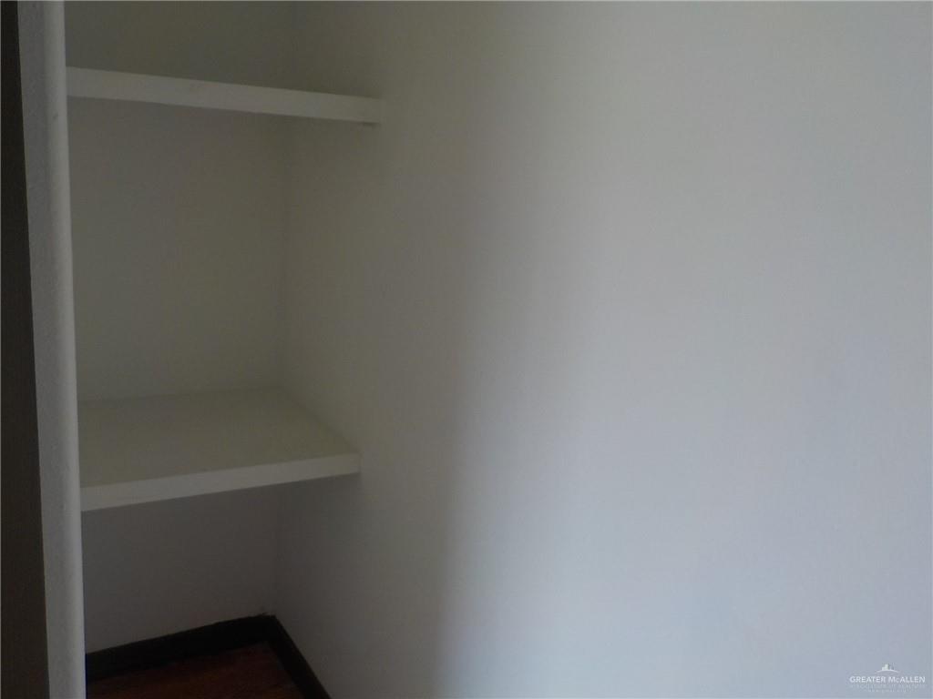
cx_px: 466
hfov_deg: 60.0
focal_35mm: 30
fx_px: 809
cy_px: 350
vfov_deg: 46.8
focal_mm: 4.1
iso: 125
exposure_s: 1/60
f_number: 3.3
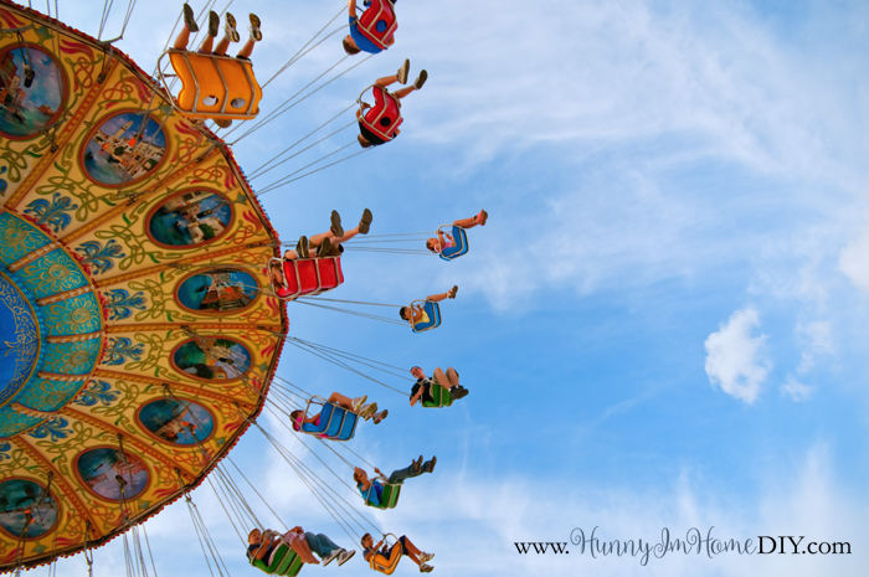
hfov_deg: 100.5
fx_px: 362
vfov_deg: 77.2
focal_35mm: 15
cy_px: 288
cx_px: 434
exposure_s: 1/500
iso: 200
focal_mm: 10
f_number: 5.6
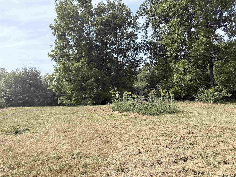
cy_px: 88
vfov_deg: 56.8
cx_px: 118
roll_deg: +3.3
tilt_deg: +4.3
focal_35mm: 24
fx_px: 164
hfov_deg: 71.6
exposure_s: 1/3759
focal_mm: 6.76
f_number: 1.78
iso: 100
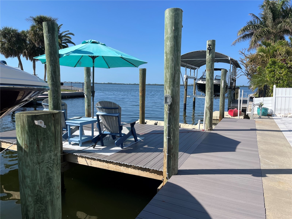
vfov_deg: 53.1
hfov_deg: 67.3
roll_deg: -1.2
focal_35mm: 26
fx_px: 219
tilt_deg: -7.0
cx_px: 146
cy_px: 110
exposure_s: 1/3521
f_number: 1.6
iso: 50
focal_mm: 5.1
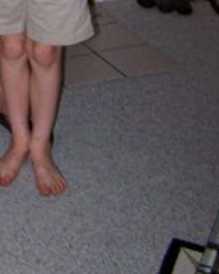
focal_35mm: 131
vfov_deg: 13.4
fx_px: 1063
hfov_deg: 11.2
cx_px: -130
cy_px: -205
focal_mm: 6.3
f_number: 2.8
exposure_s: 1/60
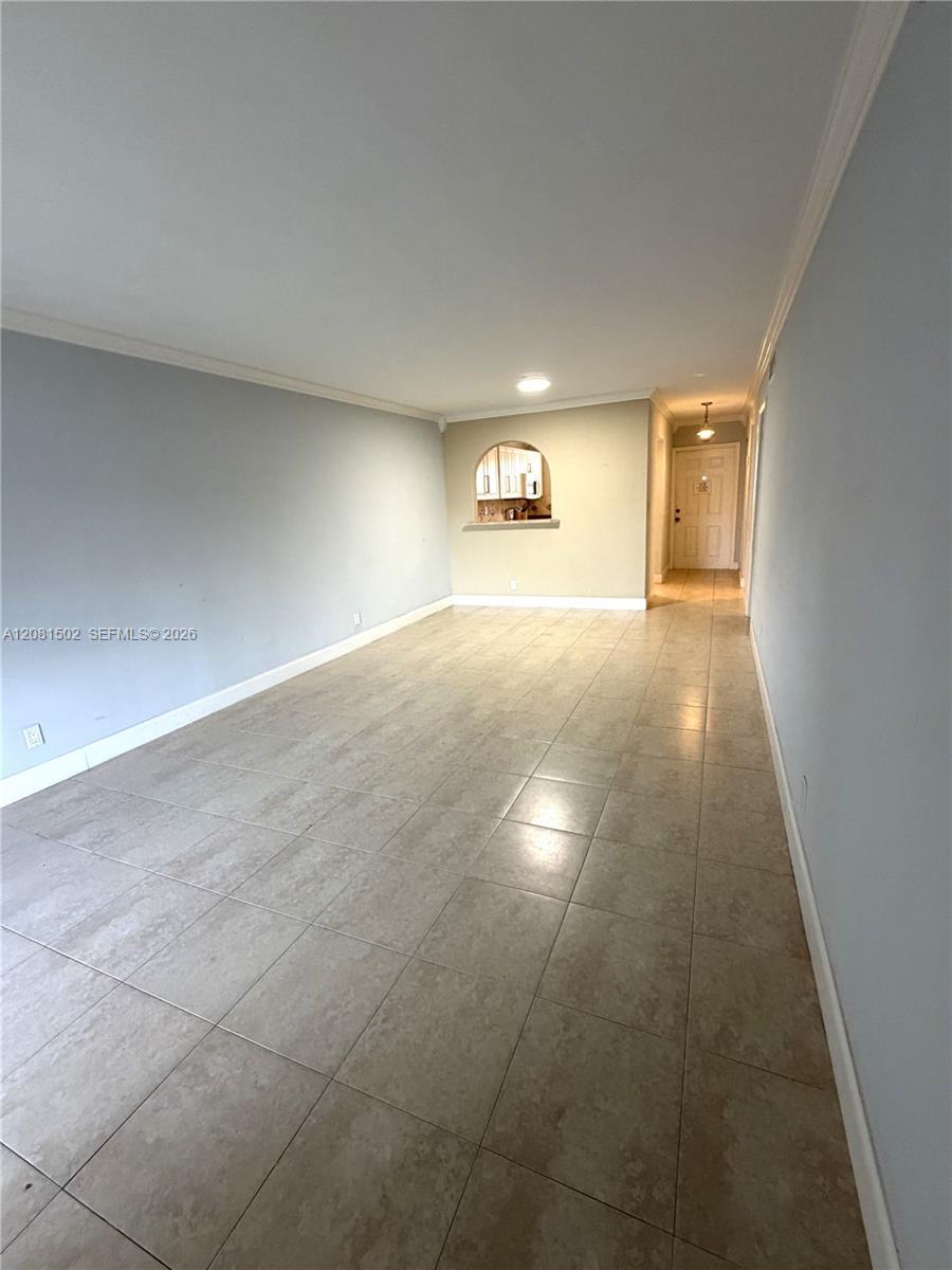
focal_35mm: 14
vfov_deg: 102.1
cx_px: 476
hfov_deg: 85.7
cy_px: 635
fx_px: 513
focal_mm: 2.22
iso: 320
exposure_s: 1/120
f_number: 2.2
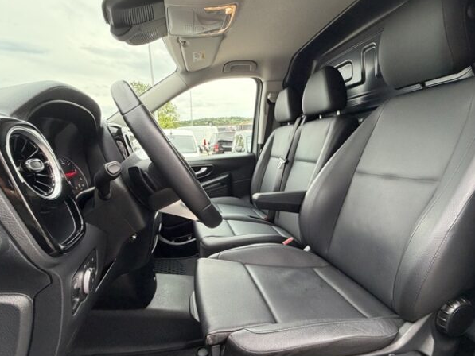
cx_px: 243
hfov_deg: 87.7
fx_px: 247
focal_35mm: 18
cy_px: 199
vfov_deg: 71.4
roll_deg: +0.3
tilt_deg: -13.6
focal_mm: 2.22
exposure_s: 1/121
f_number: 2.2
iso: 250
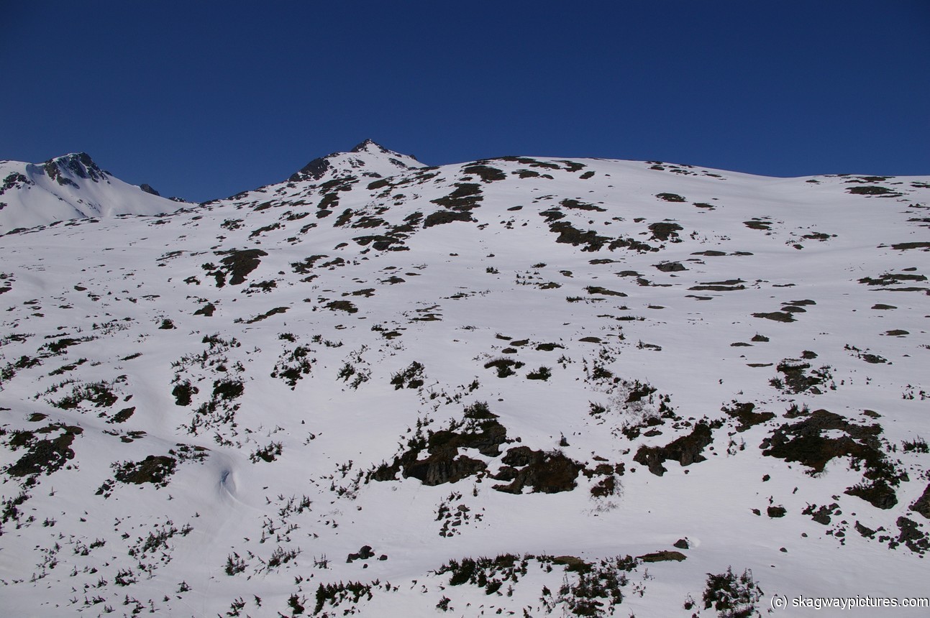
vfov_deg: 43.5
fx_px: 774
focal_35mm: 30
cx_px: 465
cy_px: 309
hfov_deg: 62.0
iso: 200
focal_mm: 20
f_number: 13
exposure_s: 1/1000
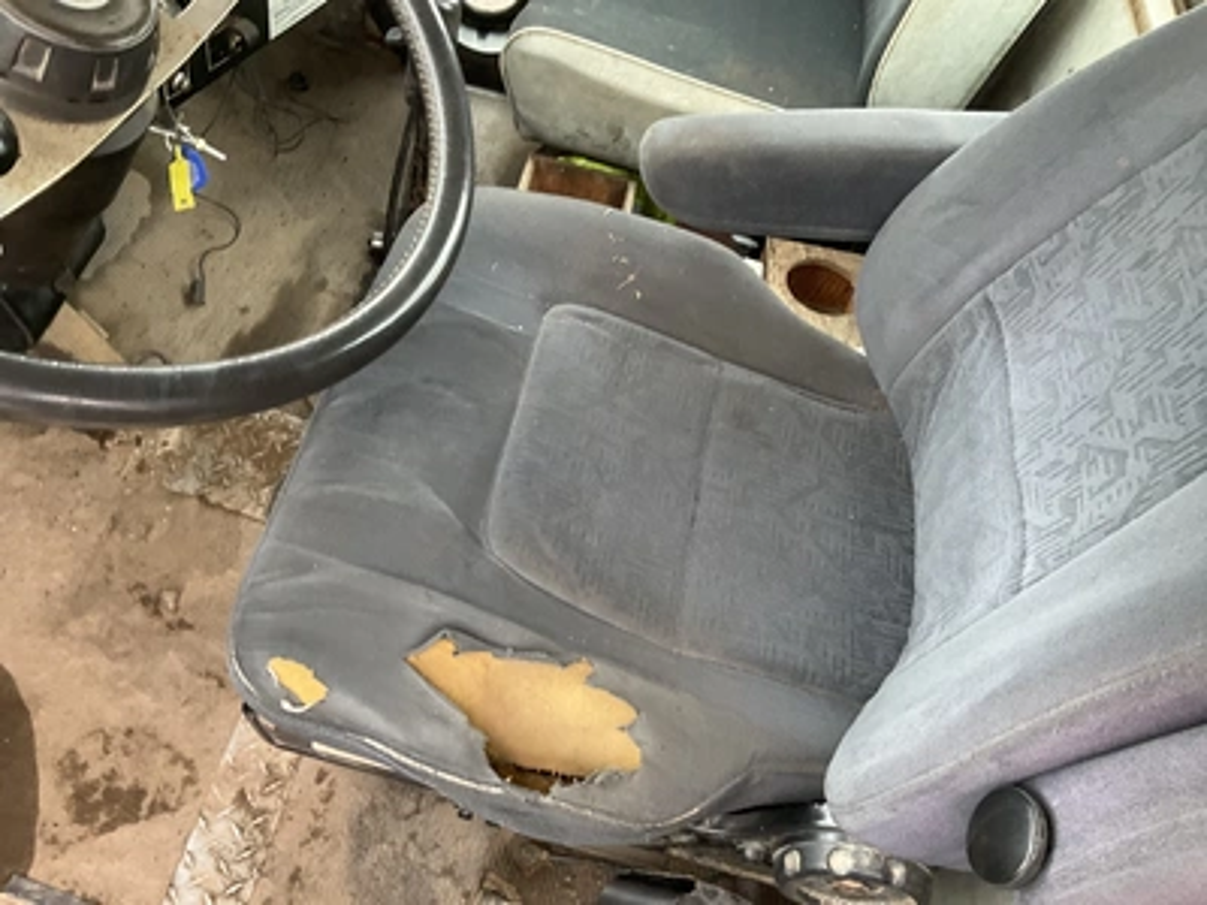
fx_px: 1011
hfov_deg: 61.7
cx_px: 604
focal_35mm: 29
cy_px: 452
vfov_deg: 48.2
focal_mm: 3
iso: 80
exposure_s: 1/60
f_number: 1.8
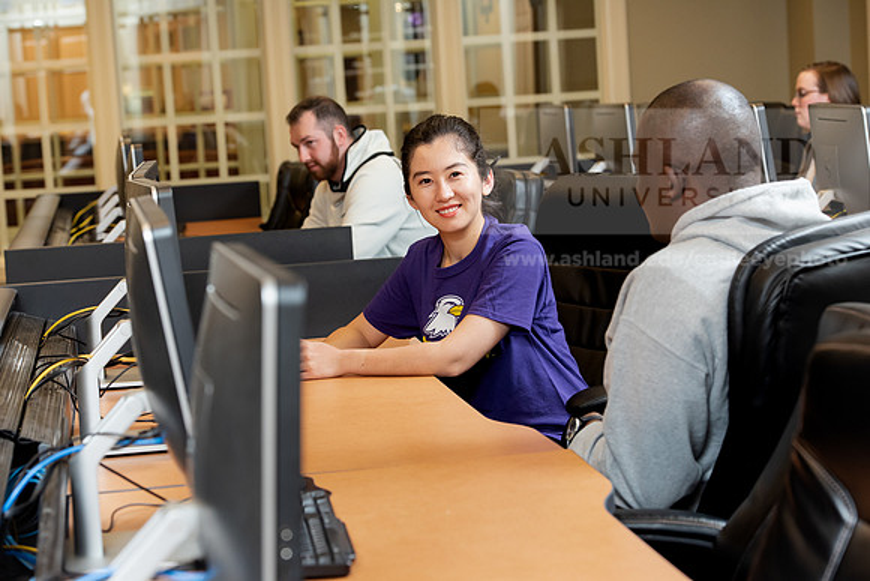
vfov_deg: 14.4
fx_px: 2296
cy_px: 290
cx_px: 435
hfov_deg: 21.5
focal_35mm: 95
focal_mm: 95
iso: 2000
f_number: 7.1
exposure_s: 1/200
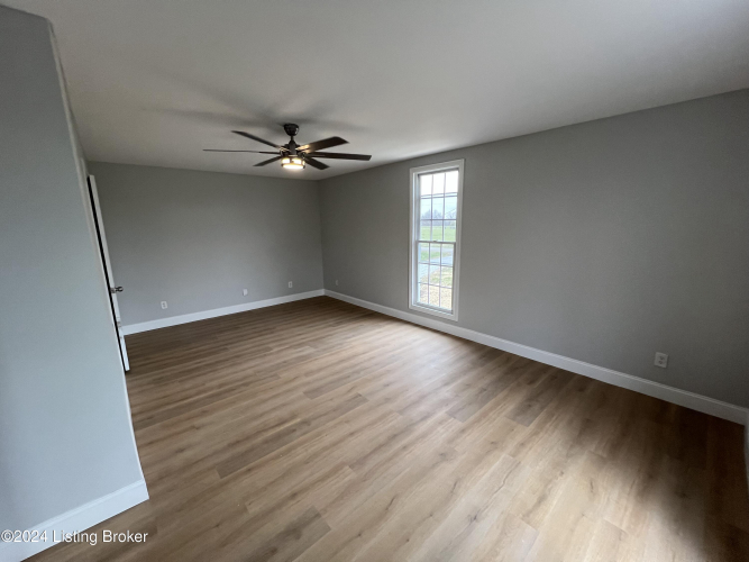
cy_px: 281
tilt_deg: -10.2
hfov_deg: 106.2
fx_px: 281
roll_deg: +0.9
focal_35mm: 13
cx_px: 374
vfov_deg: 89.9
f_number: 1.8
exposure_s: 1/120
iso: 160
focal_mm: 1.57
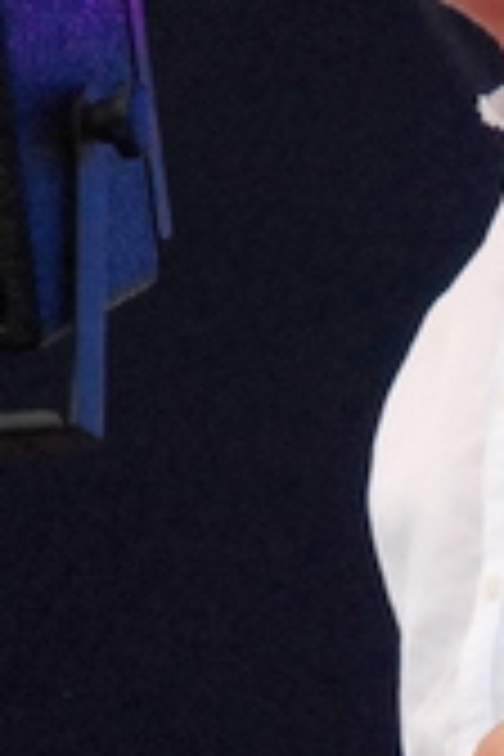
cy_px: 796
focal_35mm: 772
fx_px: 16209
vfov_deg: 2.7
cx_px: 576
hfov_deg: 1.8
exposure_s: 1/800
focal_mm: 135
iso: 1600
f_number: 5.6
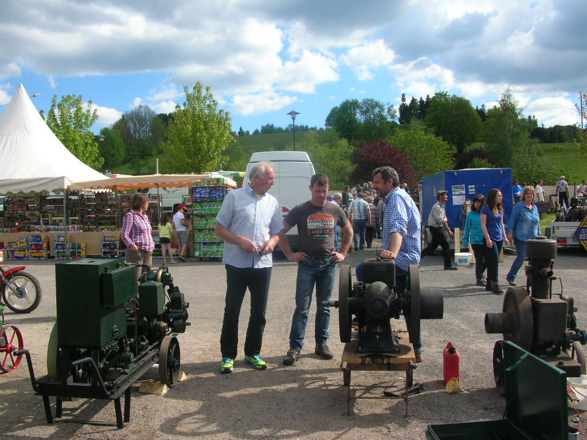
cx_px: 294
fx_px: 594
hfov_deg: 52.6
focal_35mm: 35
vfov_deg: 40.7
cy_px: 220
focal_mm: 5.8
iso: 50
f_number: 5.6
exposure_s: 1/212
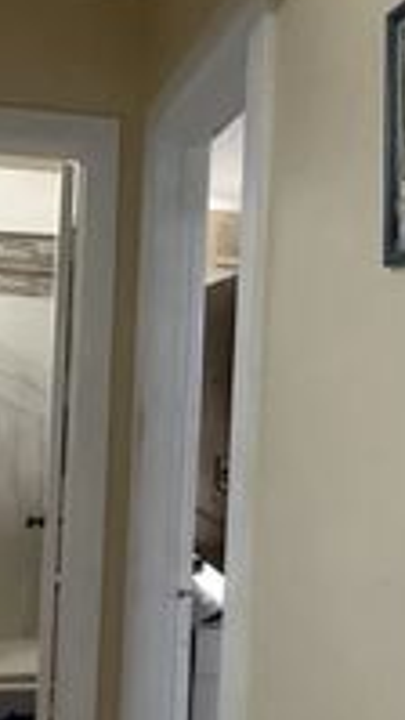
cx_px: 217
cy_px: 384
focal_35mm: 49
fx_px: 935
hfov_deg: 24.4
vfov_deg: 42.1
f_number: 2.2
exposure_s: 1/60
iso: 800
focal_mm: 2.22
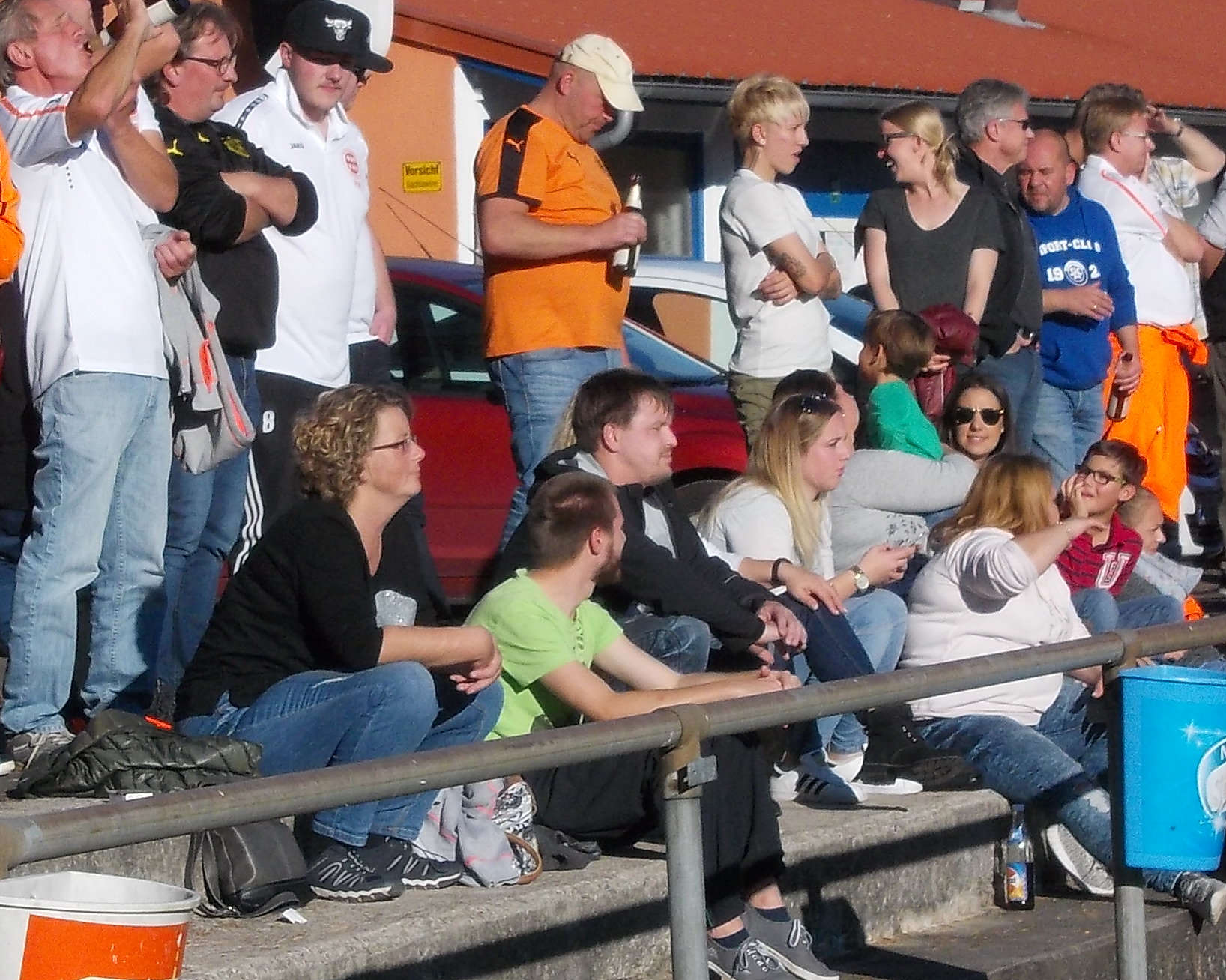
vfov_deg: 7.4
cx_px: 354
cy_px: 515
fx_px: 7582
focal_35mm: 209
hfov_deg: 9.2
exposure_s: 1/125
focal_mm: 13.6
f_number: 10.6
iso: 80
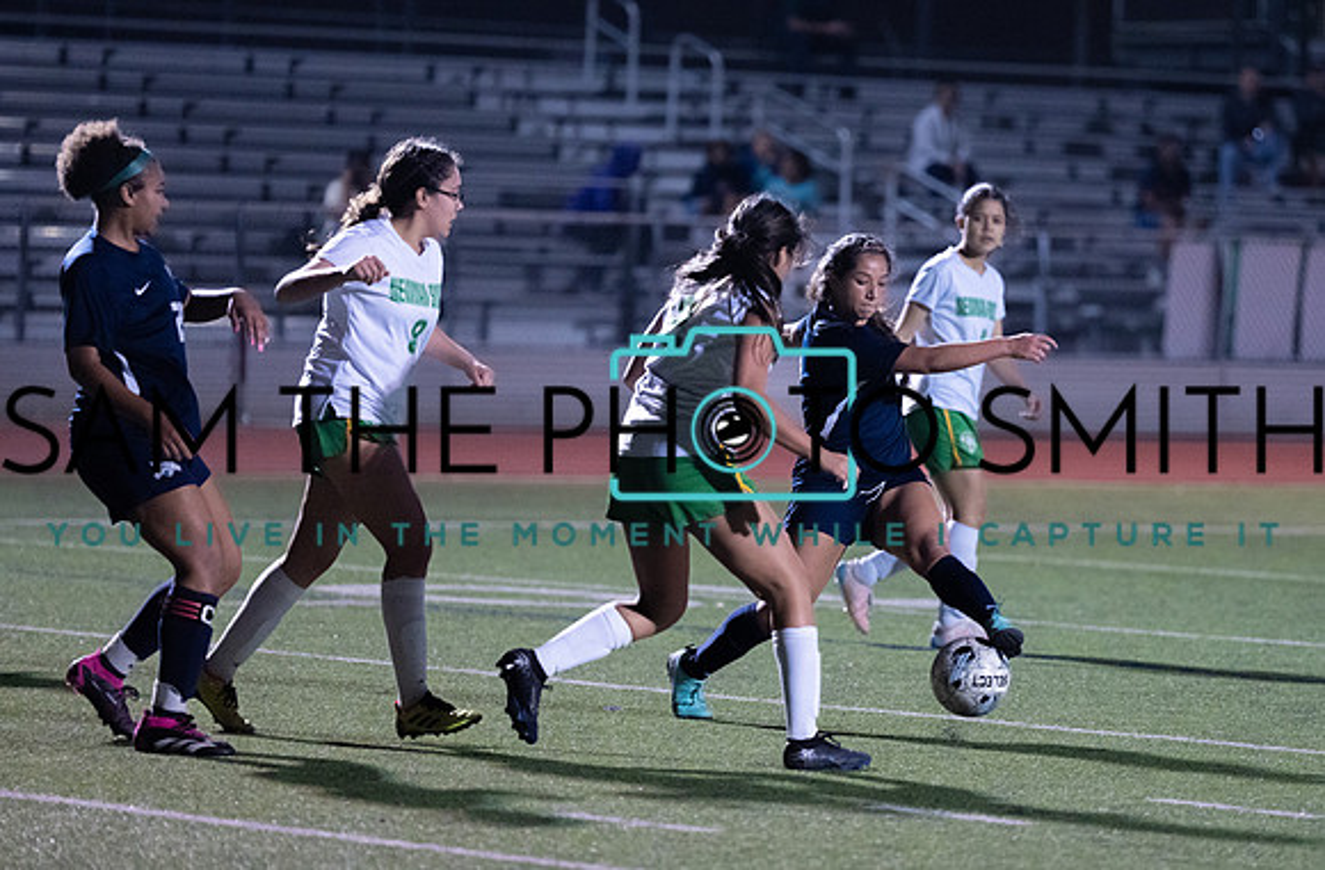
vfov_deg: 6.2
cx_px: 822
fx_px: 8023
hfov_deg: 9.4
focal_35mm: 219
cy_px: 420
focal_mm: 170
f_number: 2.8
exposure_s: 1/1000
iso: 4000
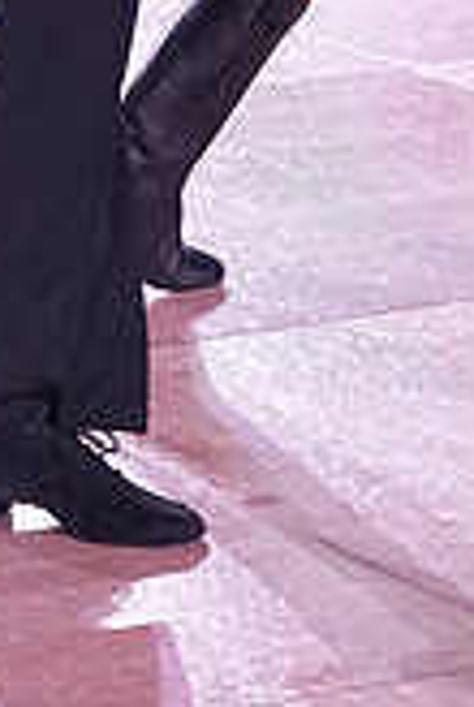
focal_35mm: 279
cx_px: 118
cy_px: -517
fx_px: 5487
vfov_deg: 7.2
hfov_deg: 4.9
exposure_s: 1/320
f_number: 5.6
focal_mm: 53
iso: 2500
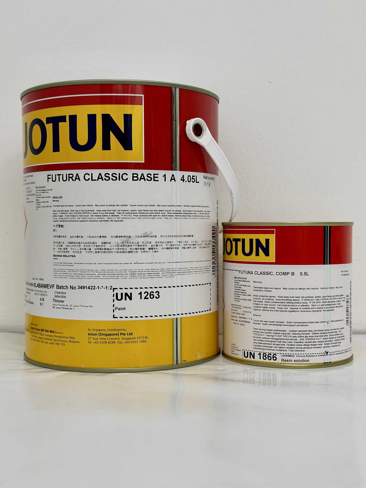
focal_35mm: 48
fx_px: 677
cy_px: 244
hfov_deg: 30.3
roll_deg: -0.7
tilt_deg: -1.8
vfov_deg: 39.7
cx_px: 183
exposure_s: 1/50
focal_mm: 6.86
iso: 125
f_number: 1.78
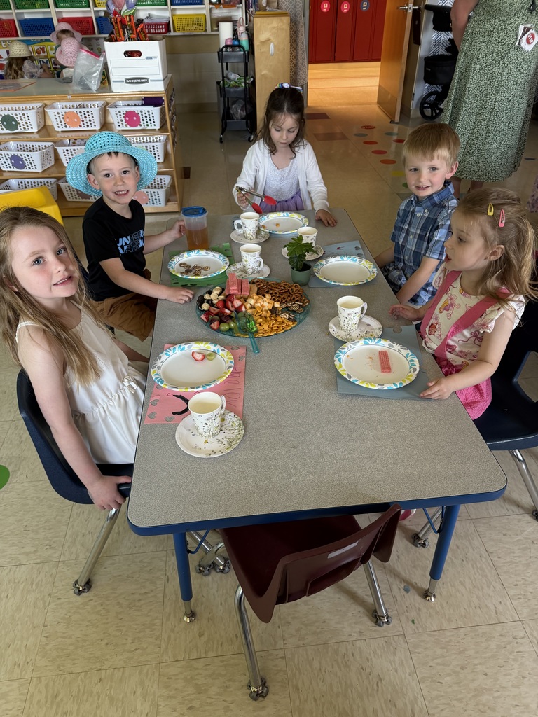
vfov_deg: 71.6
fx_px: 497
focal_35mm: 24
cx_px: 269
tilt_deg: -37.3
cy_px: 358
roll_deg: +0.9
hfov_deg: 56.8
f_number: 1.78
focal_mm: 6.76
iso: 200
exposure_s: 1/74
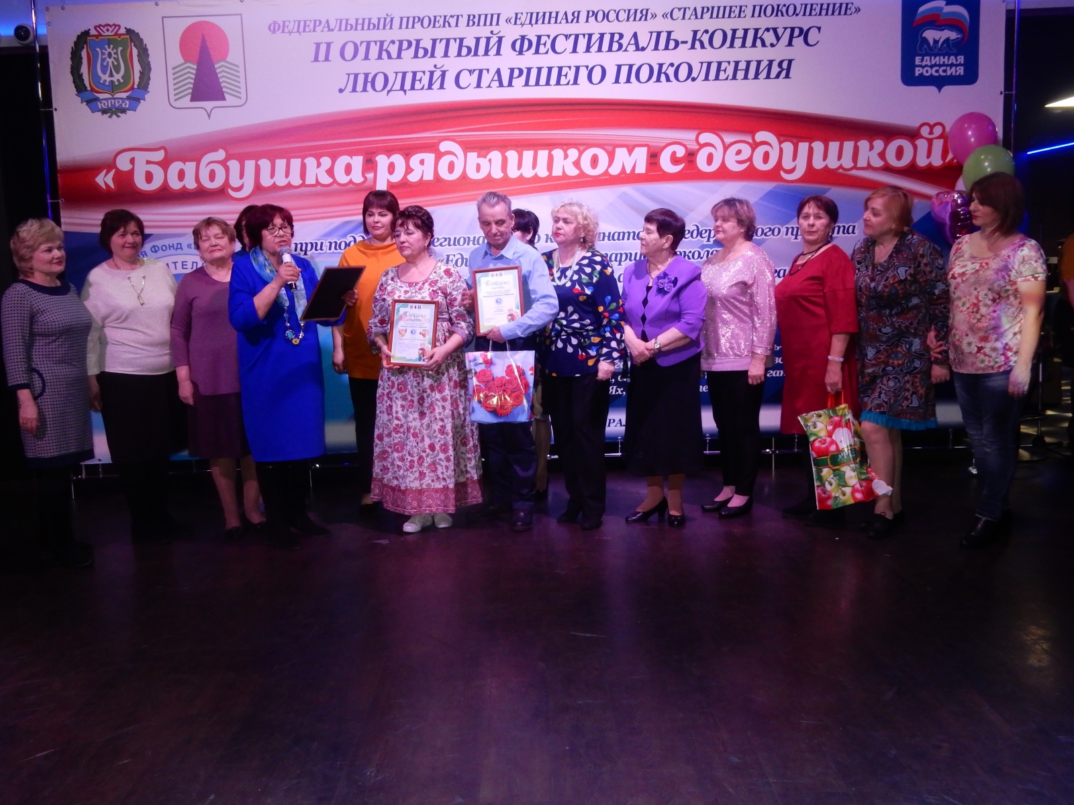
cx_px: 537
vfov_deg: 39.7
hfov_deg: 51.4
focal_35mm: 36
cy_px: 402
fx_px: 1117
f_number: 4
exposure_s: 1/30
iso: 360
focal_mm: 6.4
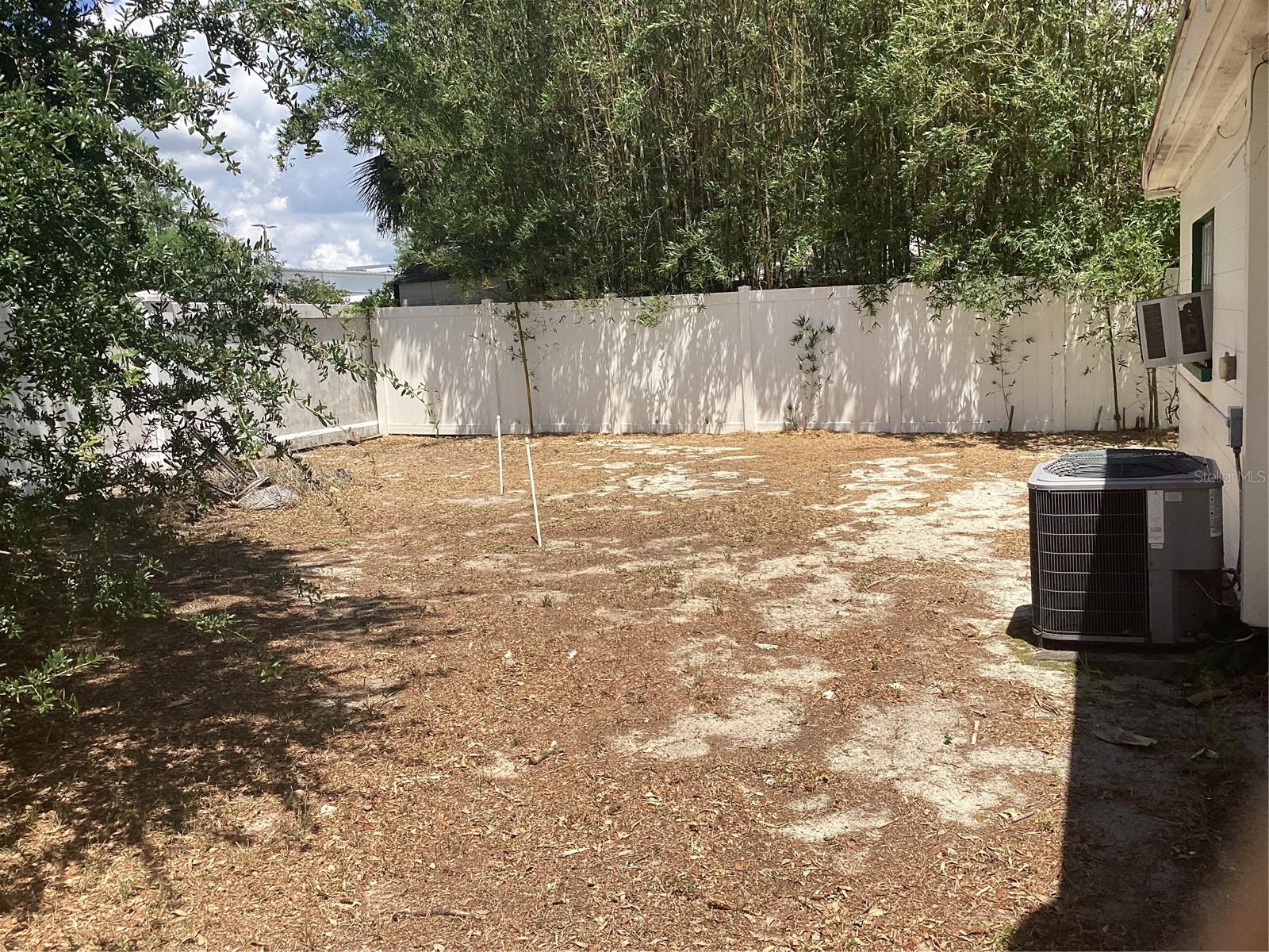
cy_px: 476
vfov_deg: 45.4
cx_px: 634
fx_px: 1136
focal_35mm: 31
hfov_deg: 58.4
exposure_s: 1/1274
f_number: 2.4
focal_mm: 3.3
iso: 25
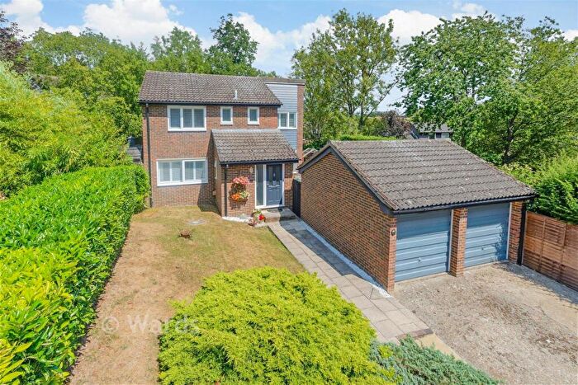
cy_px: 192
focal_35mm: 14
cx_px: 289
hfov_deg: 104.2
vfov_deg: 81.2
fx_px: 225
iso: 100
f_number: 8
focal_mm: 14
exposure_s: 1/250
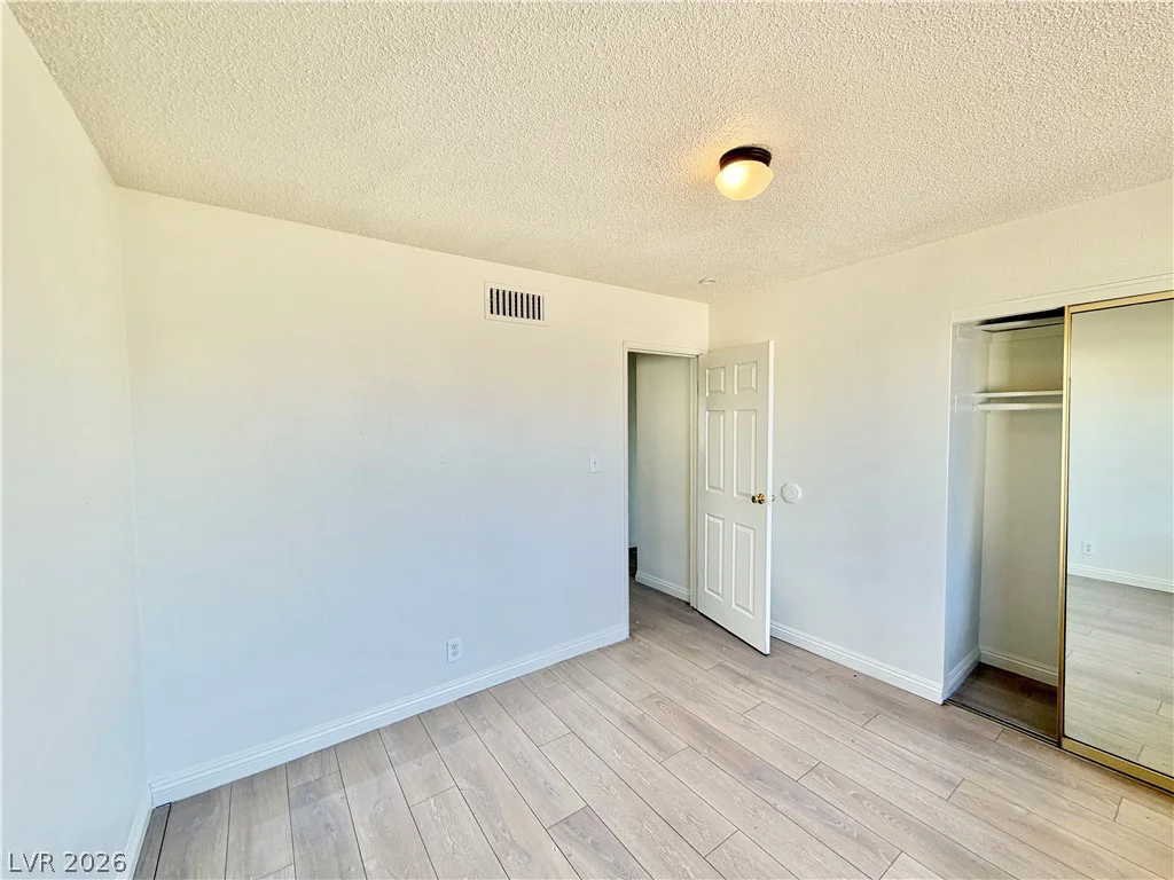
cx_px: 587
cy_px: 440
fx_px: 475
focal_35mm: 14
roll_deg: +0.5
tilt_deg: -1.3
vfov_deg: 85.7
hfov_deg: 102.1
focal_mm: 2.22
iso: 40
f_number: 2.2
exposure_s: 1/120
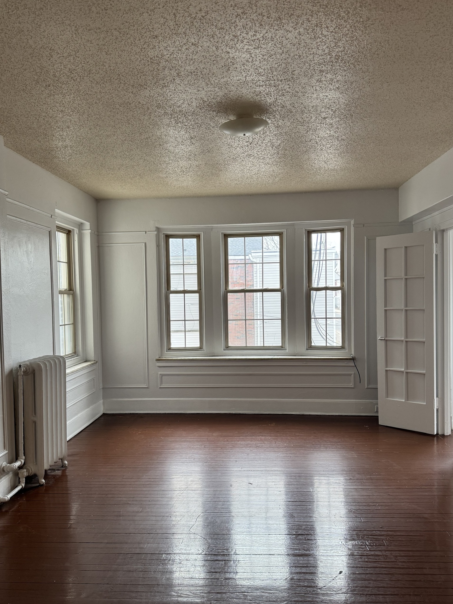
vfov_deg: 65.3
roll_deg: +1.7
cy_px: 311
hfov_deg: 51.3
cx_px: 236
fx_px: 471
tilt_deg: -1.7
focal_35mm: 27
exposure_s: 1/120
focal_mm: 6.76
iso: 125
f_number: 1.78
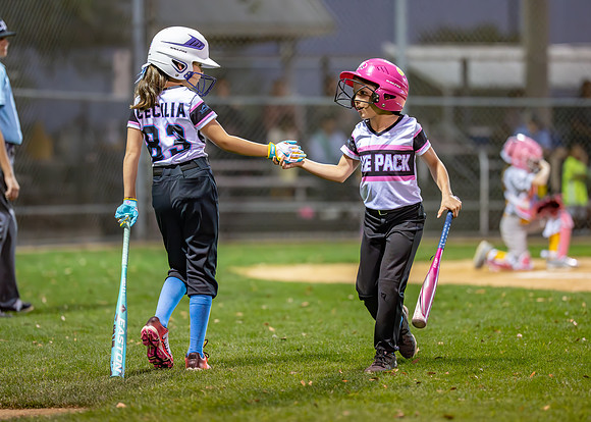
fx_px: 2860
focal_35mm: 170
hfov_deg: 11.8
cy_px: 247
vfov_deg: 8.4
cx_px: 306
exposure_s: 1/1250
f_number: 1.8
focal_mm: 135
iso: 6400
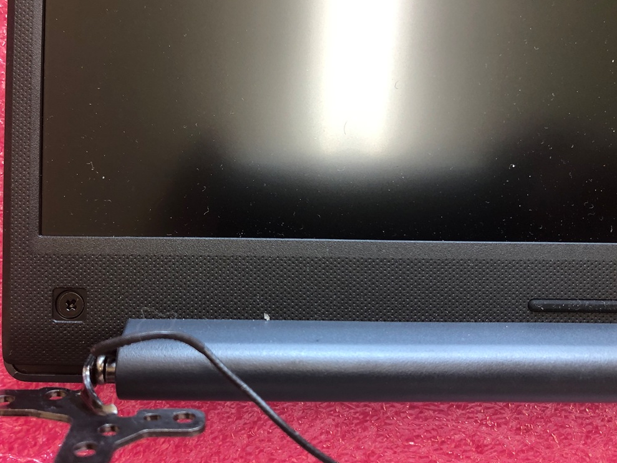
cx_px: 307
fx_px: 517
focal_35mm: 29
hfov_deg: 61.7
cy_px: 236
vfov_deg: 48.2
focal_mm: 3.99
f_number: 1.8
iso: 40
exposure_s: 1/17
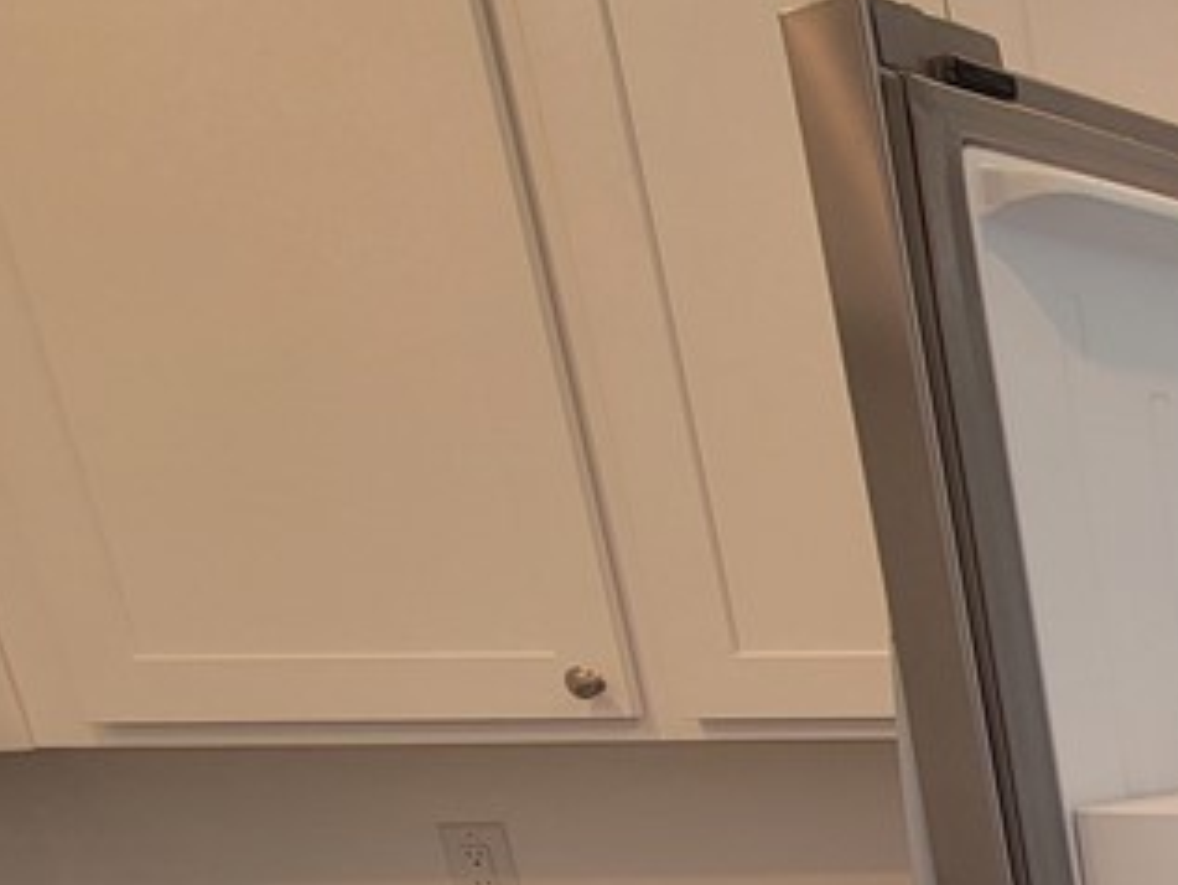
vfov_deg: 28.6
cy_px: 1127
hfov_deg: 27.5
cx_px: 1828
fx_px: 1430
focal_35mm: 42
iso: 64
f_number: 2.2
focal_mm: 2.2
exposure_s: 1/60
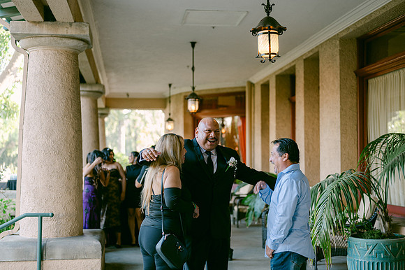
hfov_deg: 38.7
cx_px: 202
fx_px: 577
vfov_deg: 26.3
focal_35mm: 51
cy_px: 135
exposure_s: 1/125
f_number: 1.8
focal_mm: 50
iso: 200
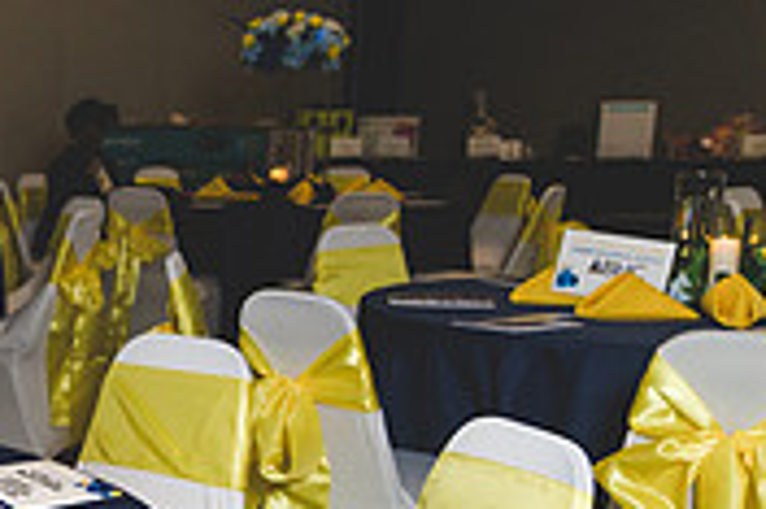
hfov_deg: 21.4
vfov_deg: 17.1
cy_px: 422
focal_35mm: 79
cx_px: -400
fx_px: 1679
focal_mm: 24
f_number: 2.8
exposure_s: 1/200
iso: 640
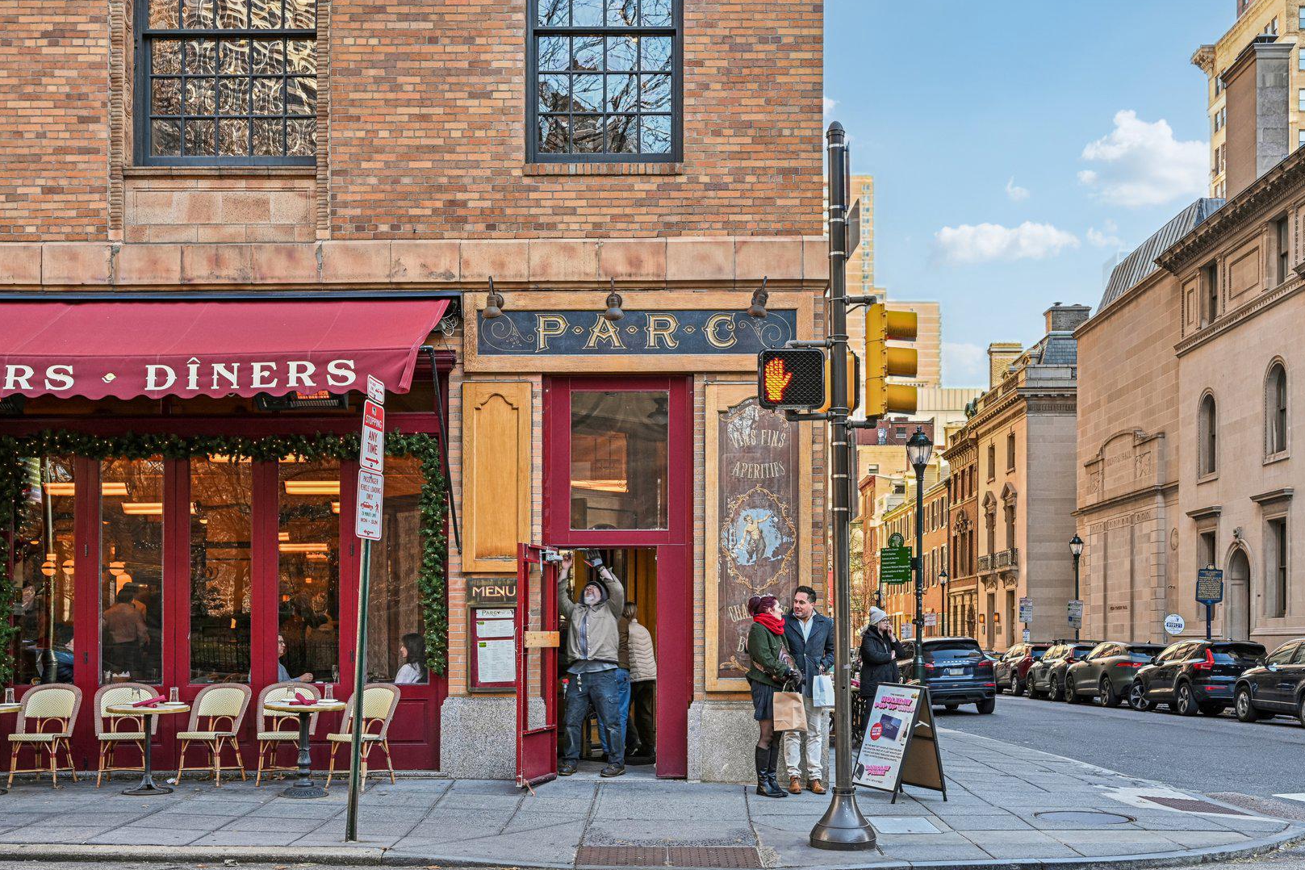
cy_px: 399
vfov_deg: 35.0
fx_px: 1377
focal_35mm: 38
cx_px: 629
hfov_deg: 50.7
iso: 400
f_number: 8
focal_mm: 30
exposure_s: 1/40
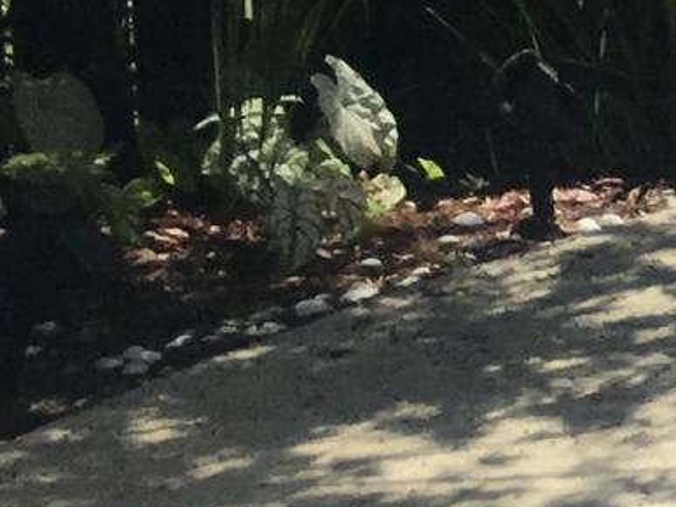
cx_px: 2550
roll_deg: -2.3
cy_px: -385
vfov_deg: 6.5
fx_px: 4393
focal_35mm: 225
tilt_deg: -6.1
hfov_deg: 7.0
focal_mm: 4.15
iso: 25
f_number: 2.2
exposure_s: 1/2262
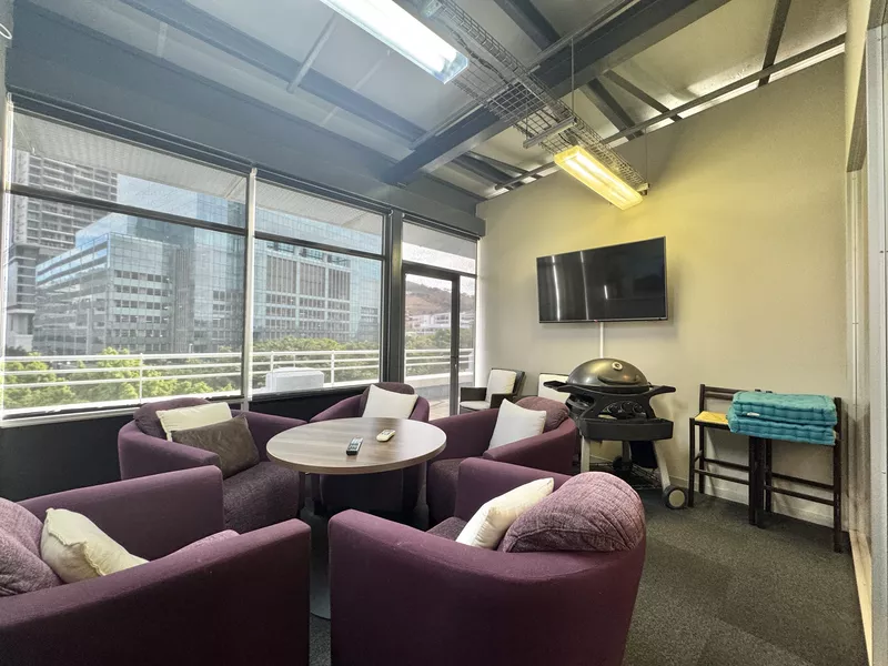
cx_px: 444
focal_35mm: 14
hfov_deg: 102.1
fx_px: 359
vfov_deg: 85.7
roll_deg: -0.7
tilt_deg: +0.3
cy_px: 333
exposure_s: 1/50
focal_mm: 2.22
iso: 160
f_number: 2.2
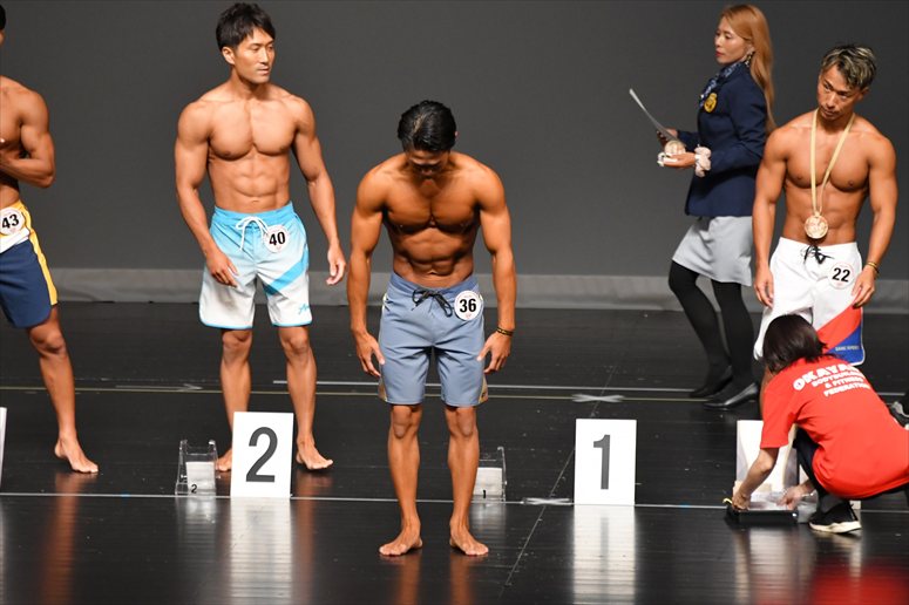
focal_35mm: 315
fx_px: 7950
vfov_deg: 4.4
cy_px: 302
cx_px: 454
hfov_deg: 6.5
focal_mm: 210
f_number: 5.6
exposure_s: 1/400
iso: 2500
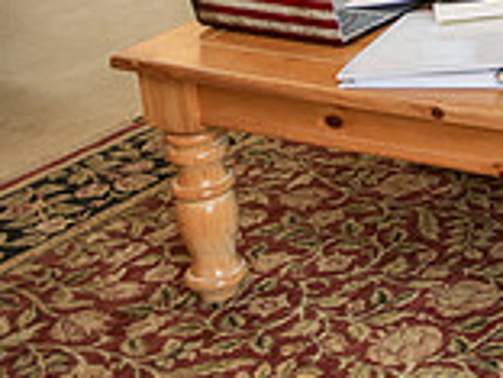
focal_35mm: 100
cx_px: 774
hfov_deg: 17.5
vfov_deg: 14.1
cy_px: -137
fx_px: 1453
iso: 800
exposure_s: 1/250
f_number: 3.2
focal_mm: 28
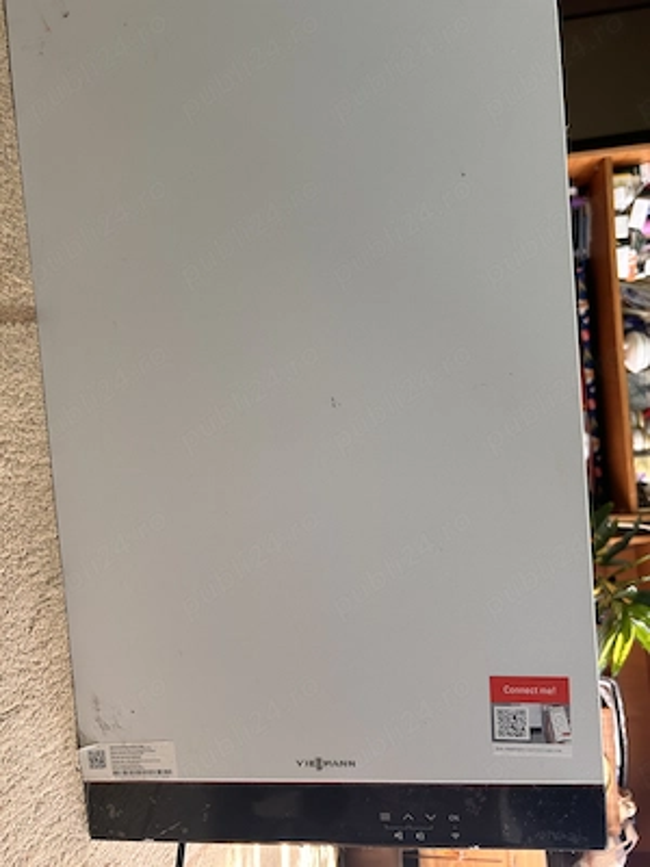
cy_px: 434
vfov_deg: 67.3
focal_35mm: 26
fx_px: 651
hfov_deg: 53.1
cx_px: 325
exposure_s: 1/121
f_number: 1.5
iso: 125
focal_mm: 5.7
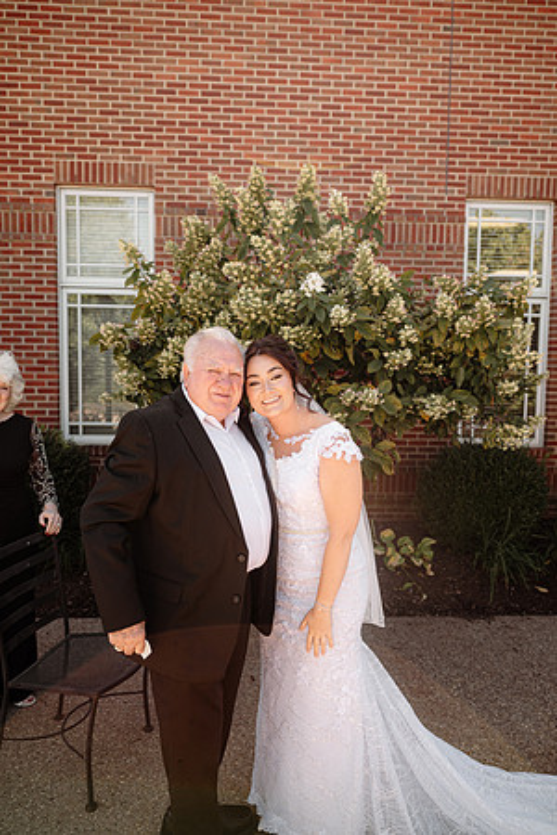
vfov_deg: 73.7
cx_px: 278
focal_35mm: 24
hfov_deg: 53.1
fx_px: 557
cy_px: 418
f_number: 2.8
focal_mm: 24
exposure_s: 1/640
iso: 160
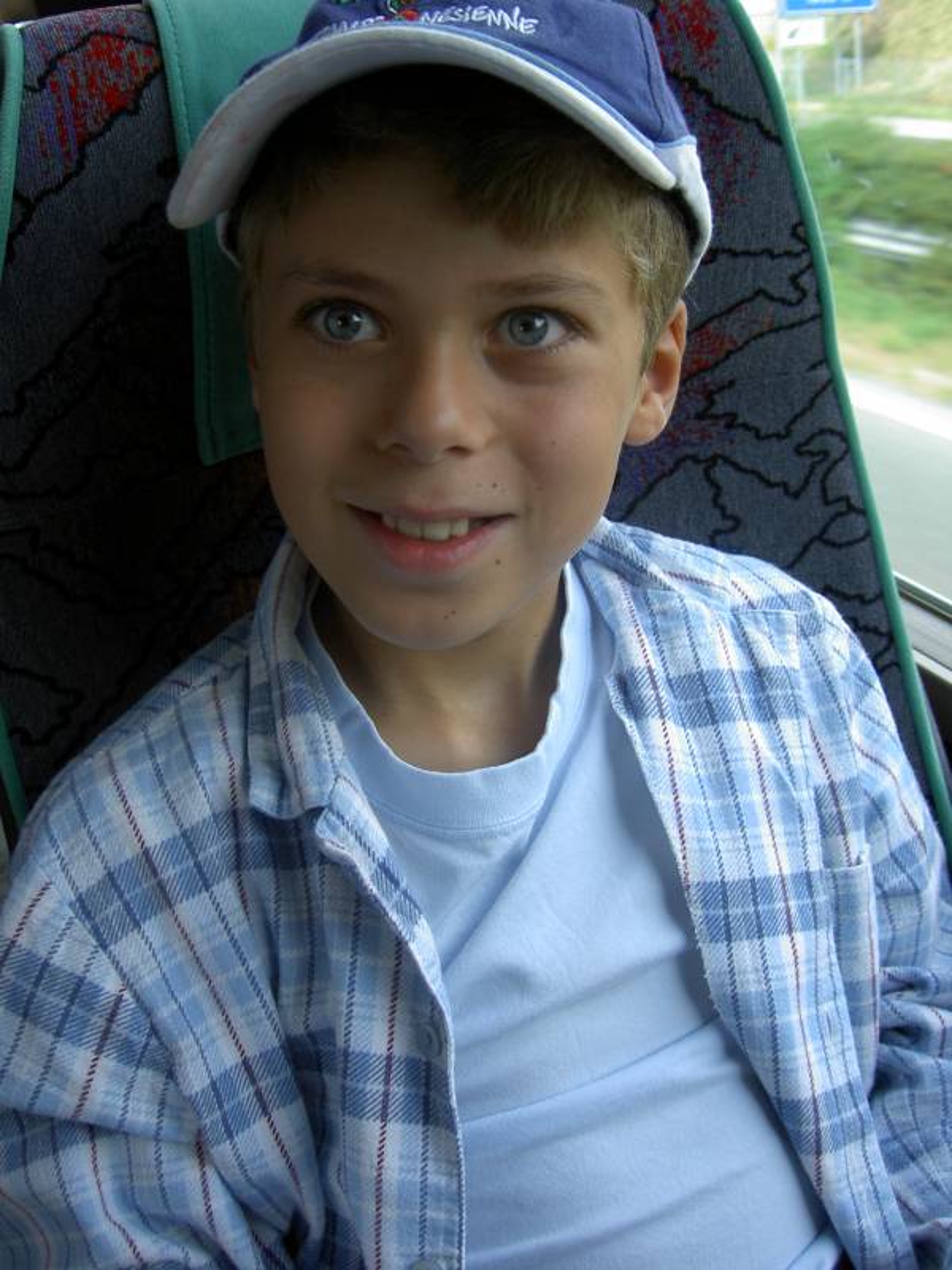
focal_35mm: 39
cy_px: 635
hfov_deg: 36.8
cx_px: 476
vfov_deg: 47.9
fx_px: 1430
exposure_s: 1/125
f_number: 2.8
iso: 100
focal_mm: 8
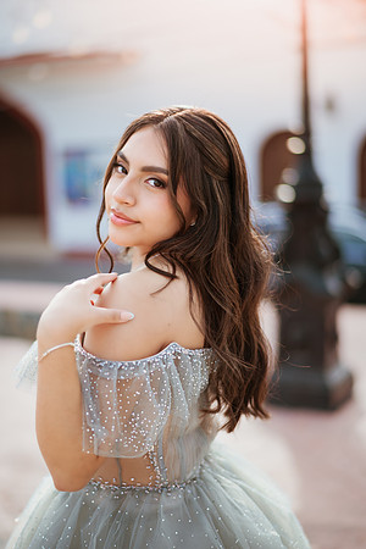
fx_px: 884
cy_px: 274
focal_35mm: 58
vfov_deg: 34.5
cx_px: 183
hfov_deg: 23.4
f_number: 1.4
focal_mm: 58
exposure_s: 1/2500
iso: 100
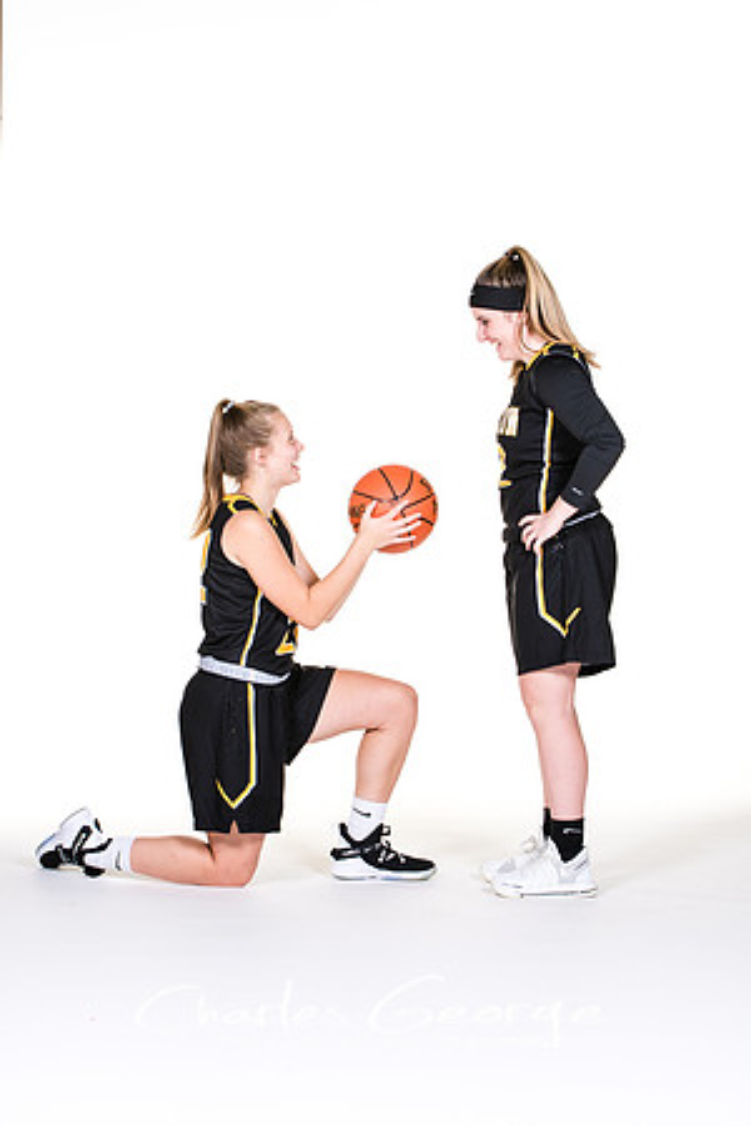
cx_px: 376
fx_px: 3520
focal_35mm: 112
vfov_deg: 18.2
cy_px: 563
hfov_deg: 12.2
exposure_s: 1/160
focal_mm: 75
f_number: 6.3
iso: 200
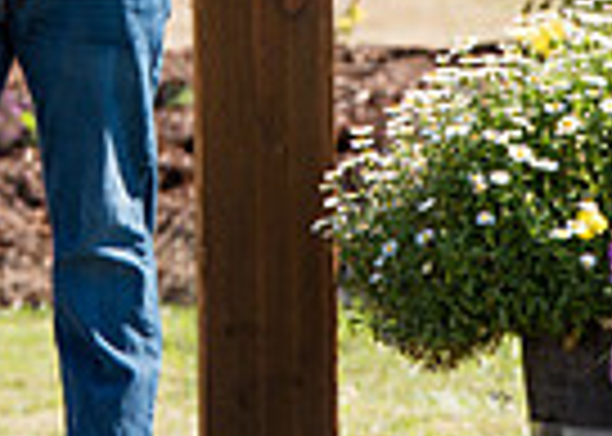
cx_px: 87
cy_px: -312
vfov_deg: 1.6
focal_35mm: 911
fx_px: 15827
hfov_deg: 2.2
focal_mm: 200
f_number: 7.1
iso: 125
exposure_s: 1/320
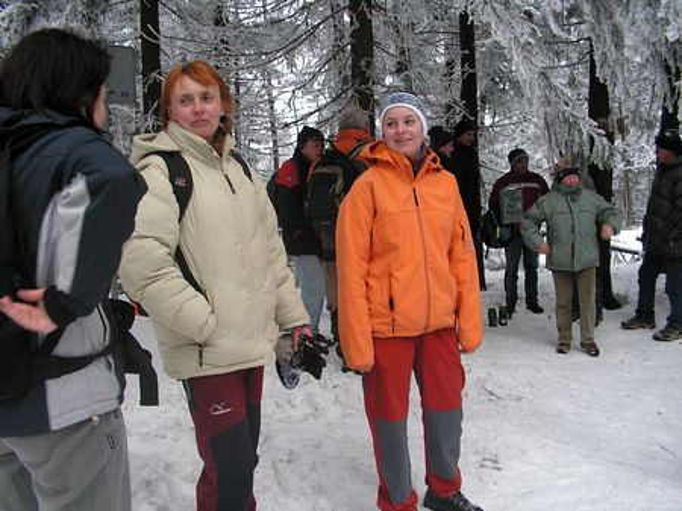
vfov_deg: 39.6
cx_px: 341
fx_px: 709
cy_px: 256
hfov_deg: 51.4
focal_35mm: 36
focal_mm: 6
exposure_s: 1/60
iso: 50
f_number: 3.2
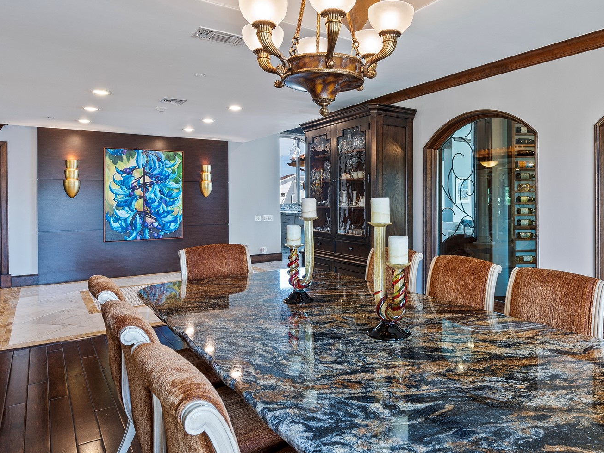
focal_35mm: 24
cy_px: 200
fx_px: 419
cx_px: 343
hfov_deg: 71.2
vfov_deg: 56.7
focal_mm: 15
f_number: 6.3
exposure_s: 1/4
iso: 125
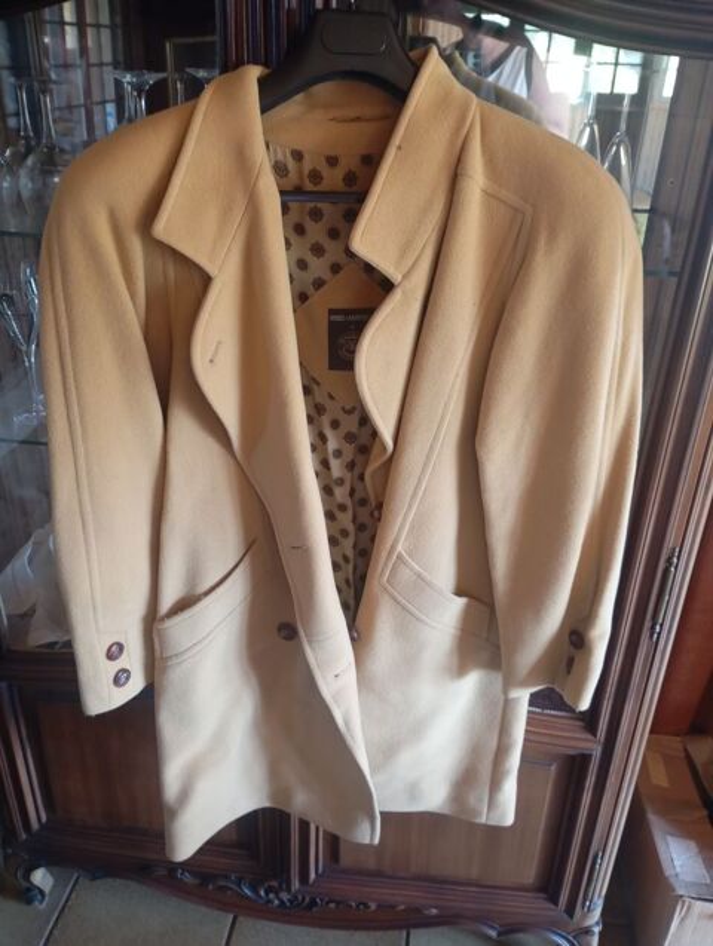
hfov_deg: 49.9
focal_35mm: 28
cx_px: 356
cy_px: 473
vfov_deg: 63.4
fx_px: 767
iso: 1403
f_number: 1.8
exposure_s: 1/20
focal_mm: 4.27
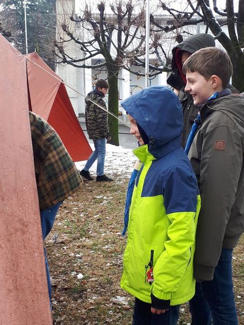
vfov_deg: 65.3
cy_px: 162
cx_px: 122
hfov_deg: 51.4
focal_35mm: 27
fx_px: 254
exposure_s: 1/223
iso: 40
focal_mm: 3.6
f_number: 1.9
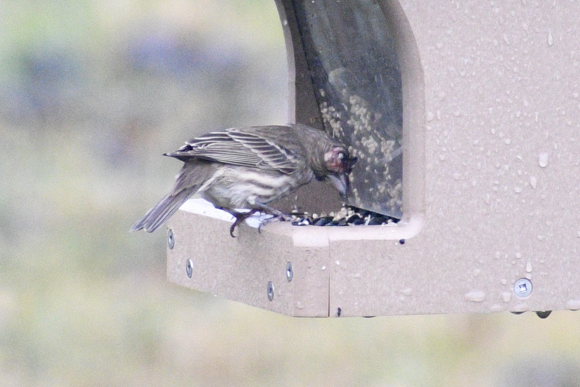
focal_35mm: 482
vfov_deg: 2.9
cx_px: 296
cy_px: 191
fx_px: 7767
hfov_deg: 4.3
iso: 3200
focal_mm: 300
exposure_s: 1/320
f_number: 6.3
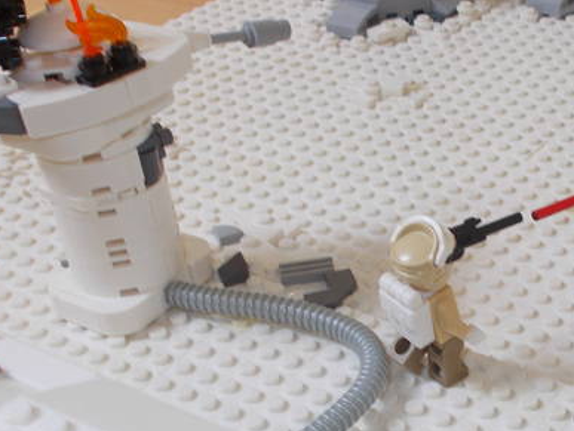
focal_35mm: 79
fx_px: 1311
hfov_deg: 24.3
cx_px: 460
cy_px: 285
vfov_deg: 18.6
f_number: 3.6
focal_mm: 6
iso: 80
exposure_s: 1/50
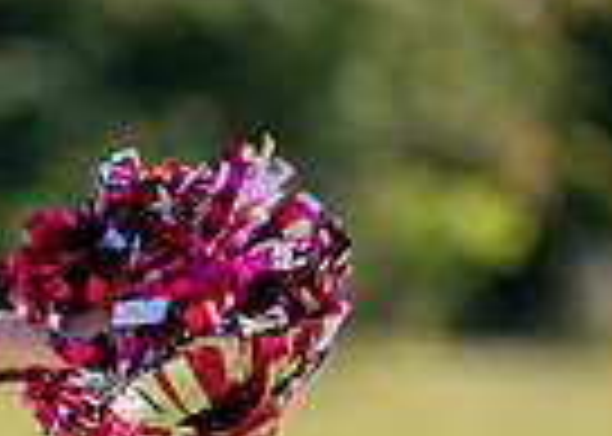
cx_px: -630
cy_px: 381
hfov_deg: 1.7
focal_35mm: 1216
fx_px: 21125
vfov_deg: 1.2
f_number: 2.8
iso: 200
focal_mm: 200
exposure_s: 1/2000
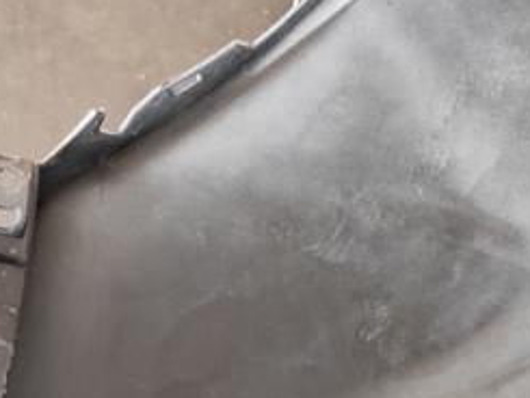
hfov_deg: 31.5
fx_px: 919
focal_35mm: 60
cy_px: 442
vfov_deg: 22.9
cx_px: 405
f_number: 1.65
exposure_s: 1/100
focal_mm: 6.19
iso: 640
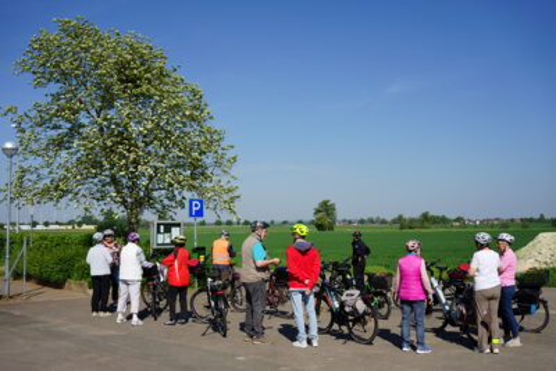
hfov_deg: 54.4
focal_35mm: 35
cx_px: 278
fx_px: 541
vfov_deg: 37.9
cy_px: 186
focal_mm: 35
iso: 100
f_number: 6.3
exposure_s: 1/800
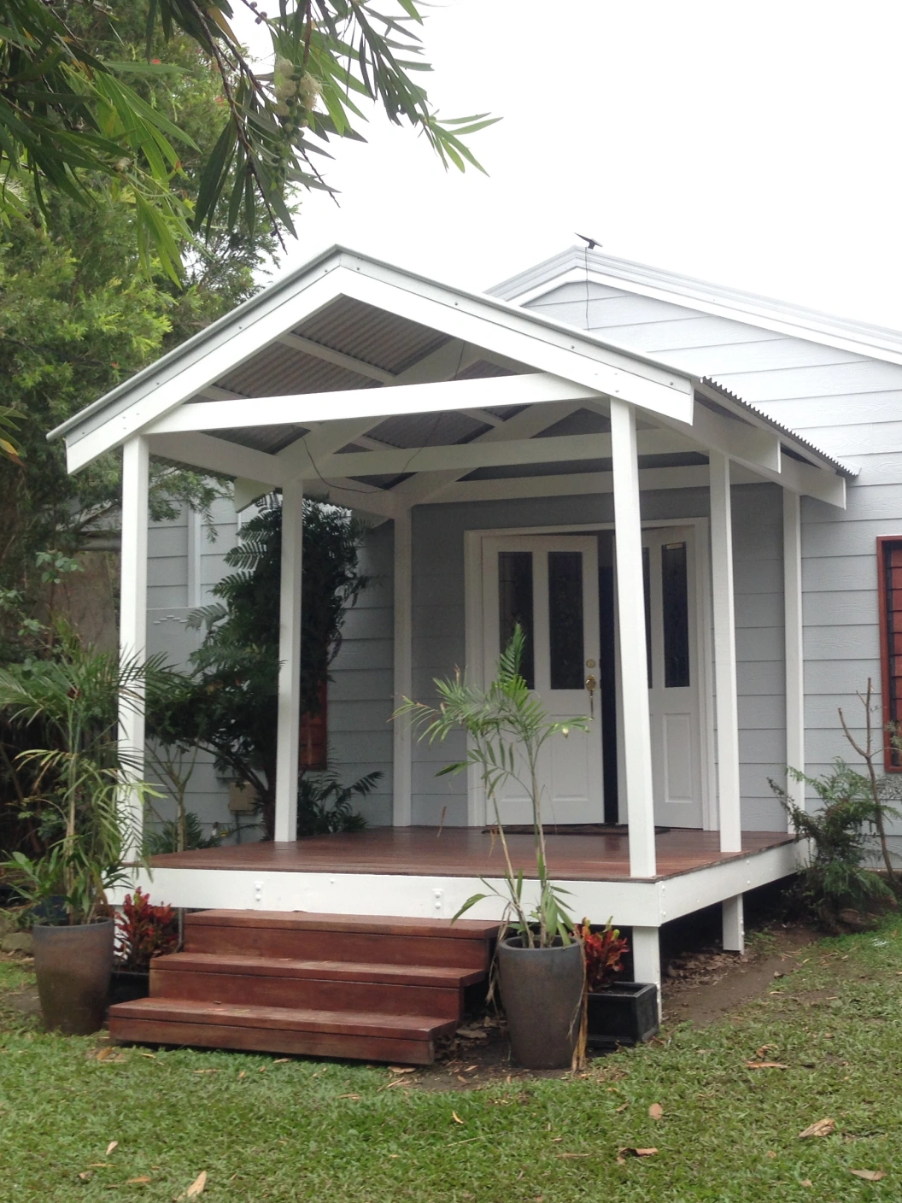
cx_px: 662
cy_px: 593
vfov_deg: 42.1
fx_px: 1563
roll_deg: +0.5
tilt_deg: +5.5
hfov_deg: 31.7
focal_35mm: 45
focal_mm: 4.12
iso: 50
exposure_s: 1/232
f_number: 2.4
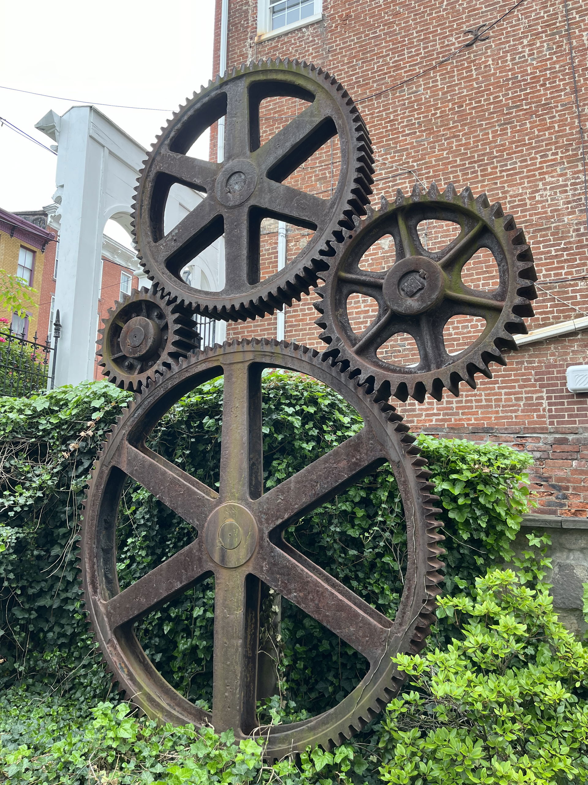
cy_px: 392
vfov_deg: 67.3
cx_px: 294
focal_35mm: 26
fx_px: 589
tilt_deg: +14.2
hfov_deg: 53.1
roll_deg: -0.2
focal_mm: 5.1
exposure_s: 1/240
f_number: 1.6
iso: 40
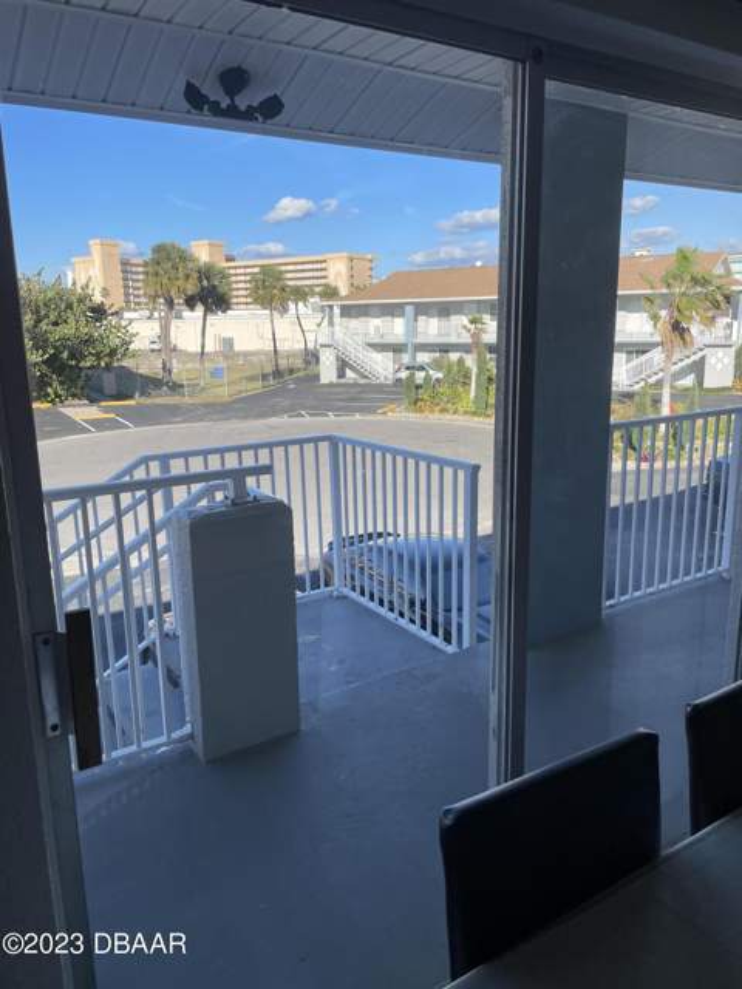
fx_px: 743
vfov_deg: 67.3
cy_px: 494
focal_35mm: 26
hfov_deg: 53.1
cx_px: 371
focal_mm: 4.2
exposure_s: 1/1949
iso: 32
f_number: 1.6
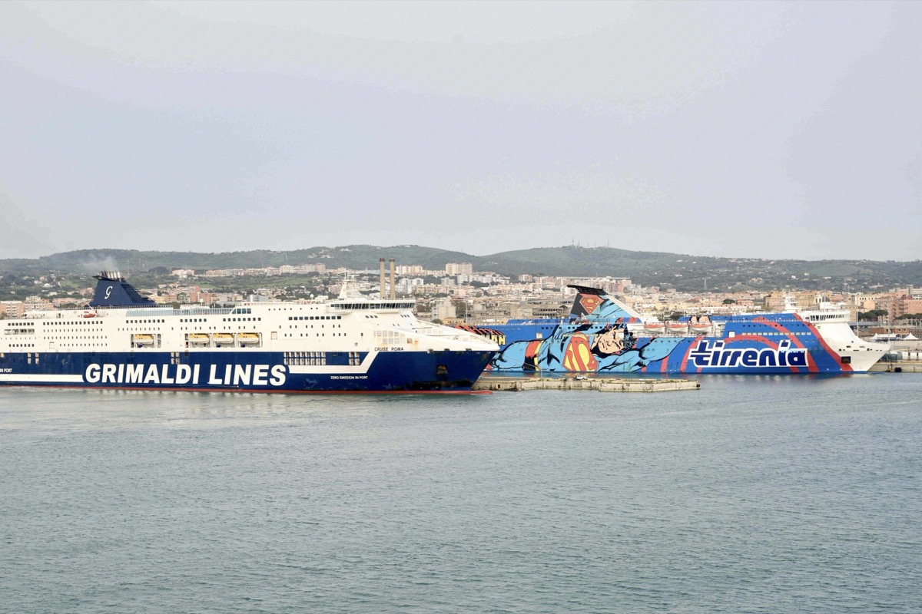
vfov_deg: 27.5
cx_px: 461
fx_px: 1255
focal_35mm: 49
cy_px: 307
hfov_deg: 40.3
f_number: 7.1
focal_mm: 49
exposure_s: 1/160
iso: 100
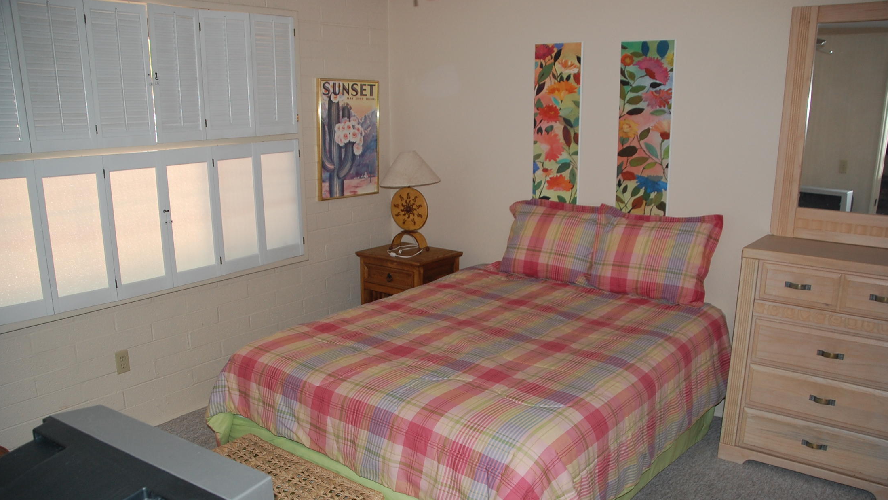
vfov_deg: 40.0
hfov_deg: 66.1
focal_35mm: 29
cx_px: 441
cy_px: 299
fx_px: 683
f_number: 3.5
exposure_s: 1/60
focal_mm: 18
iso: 400
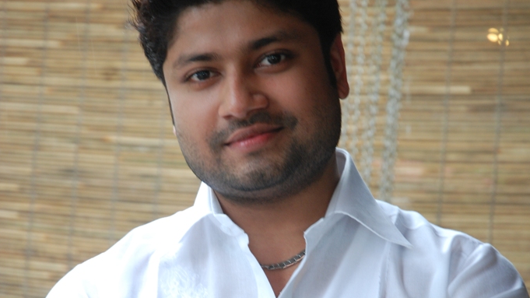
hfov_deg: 15.1
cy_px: 267
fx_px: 1996
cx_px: 264
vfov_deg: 8.5
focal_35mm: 142
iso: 400
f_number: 5
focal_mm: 60
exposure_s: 1/80
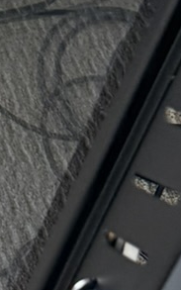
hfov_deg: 6.2
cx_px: -516
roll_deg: +0.8
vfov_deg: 10.1
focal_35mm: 178
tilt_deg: -36.4
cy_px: -424
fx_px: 1406
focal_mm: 6.76
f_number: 1.78
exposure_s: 1/140
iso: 200
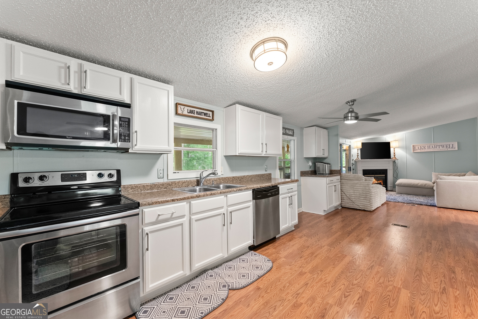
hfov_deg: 104.2
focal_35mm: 14
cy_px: 160
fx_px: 186
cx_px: 239
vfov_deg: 81.3
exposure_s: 1/2
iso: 800
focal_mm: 14
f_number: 7.1
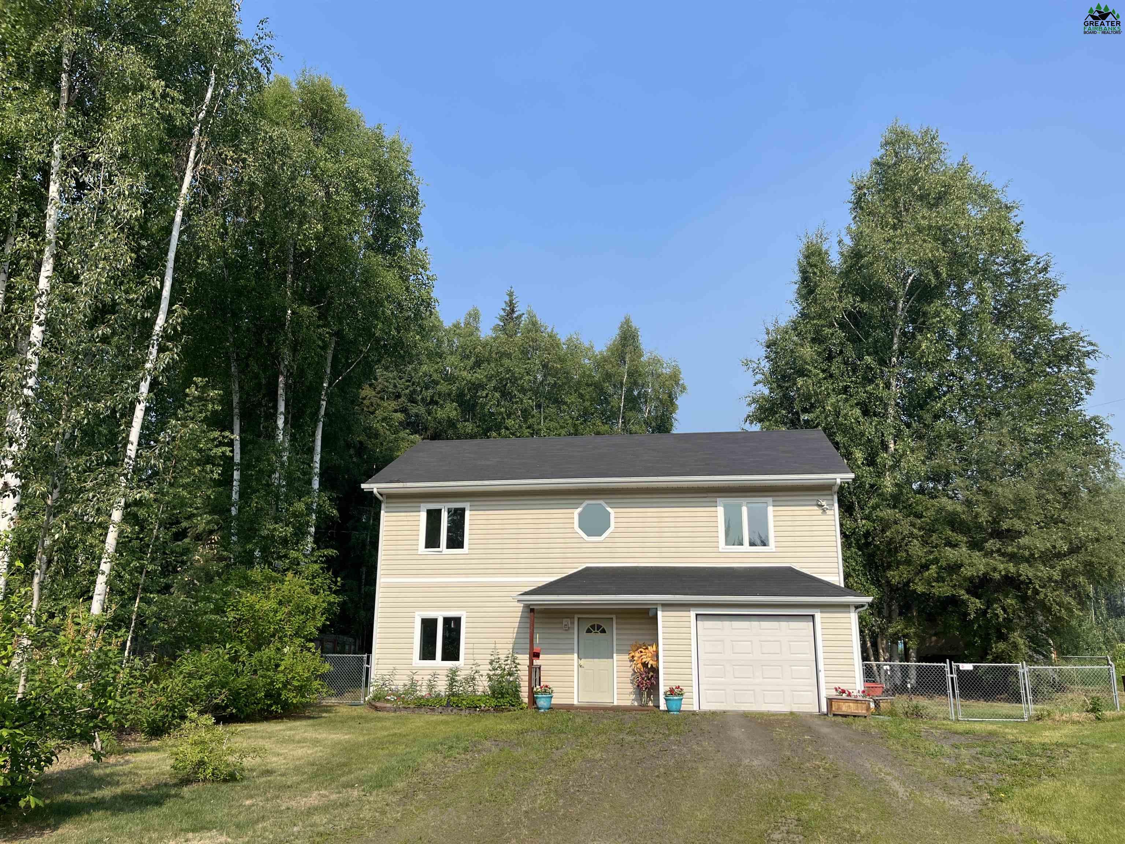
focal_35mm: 26
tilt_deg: +14.7
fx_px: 845
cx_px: 562
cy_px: 422
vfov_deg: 53.1
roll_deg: +0.1
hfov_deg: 67.3
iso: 50
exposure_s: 1/3413
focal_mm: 5.1
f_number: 1.6
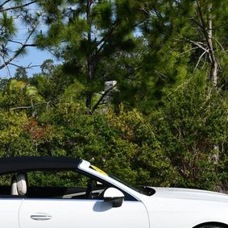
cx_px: 58
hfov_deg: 14.1
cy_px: 163
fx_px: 917
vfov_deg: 14.1
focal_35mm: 123
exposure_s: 1/320
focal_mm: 32
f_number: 9
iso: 100
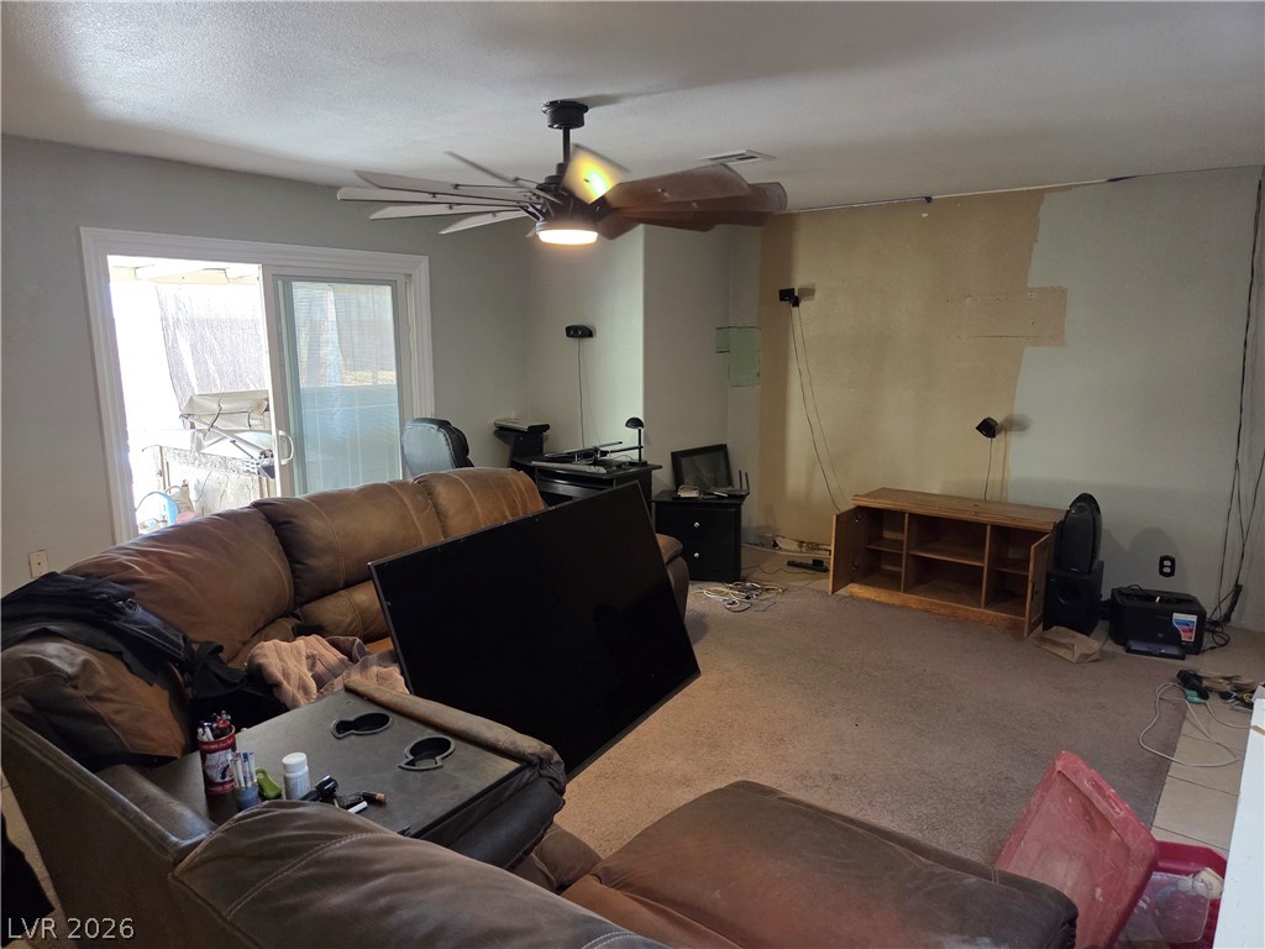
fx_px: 841
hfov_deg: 73.9
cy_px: 474
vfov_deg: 58.9
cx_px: 632
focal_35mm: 23
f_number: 1.8
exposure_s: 1/120
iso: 1000
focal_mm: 5.4
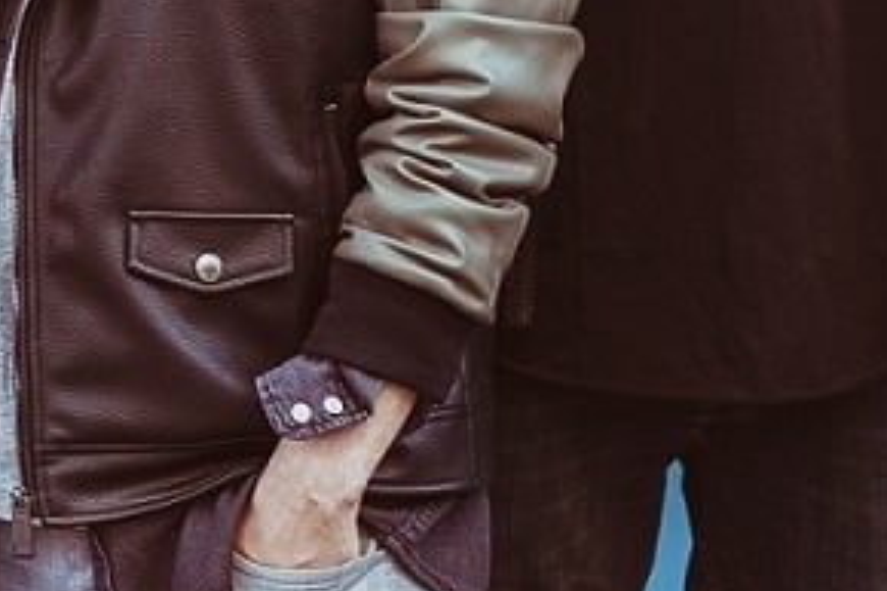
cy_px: -1225
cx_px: -893
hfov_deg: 7.7
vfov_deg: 5.1
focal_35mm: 256
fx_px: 6304
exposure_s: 1/200
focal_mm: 35
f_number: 2.8
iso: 100
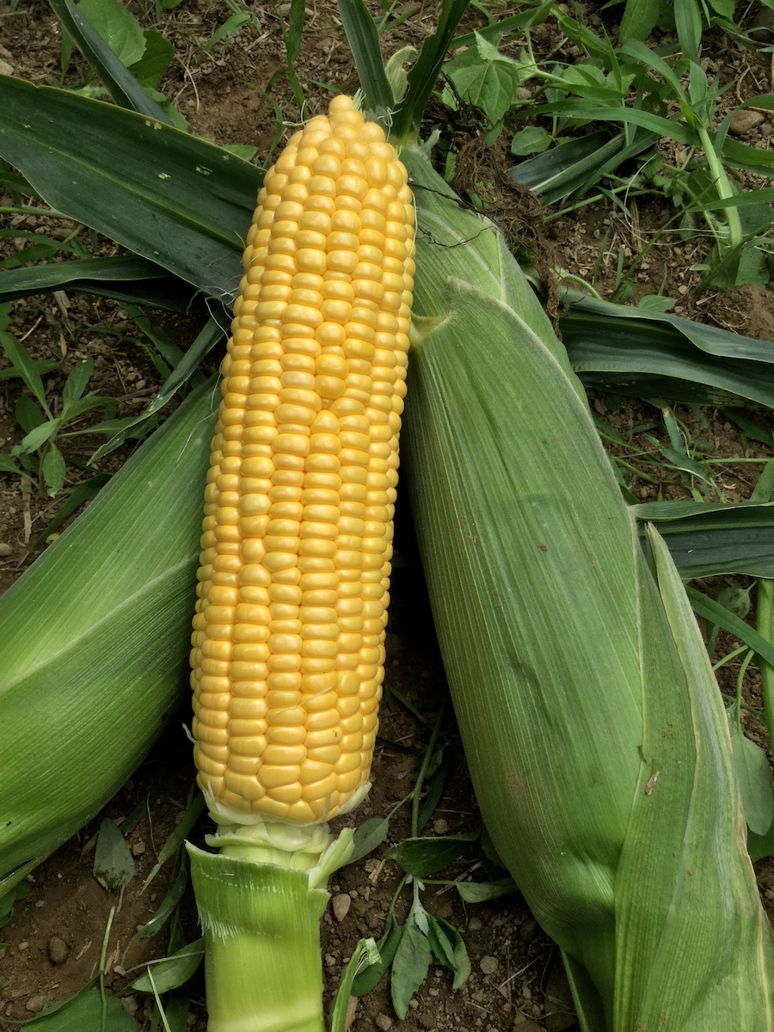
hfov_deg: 45.4
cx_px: 387
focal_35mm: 31
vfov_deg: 58.4
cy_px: 516
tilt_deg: -66.0
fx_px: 924
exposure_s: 1/799
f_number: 2.4
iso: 25
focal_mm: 3.3
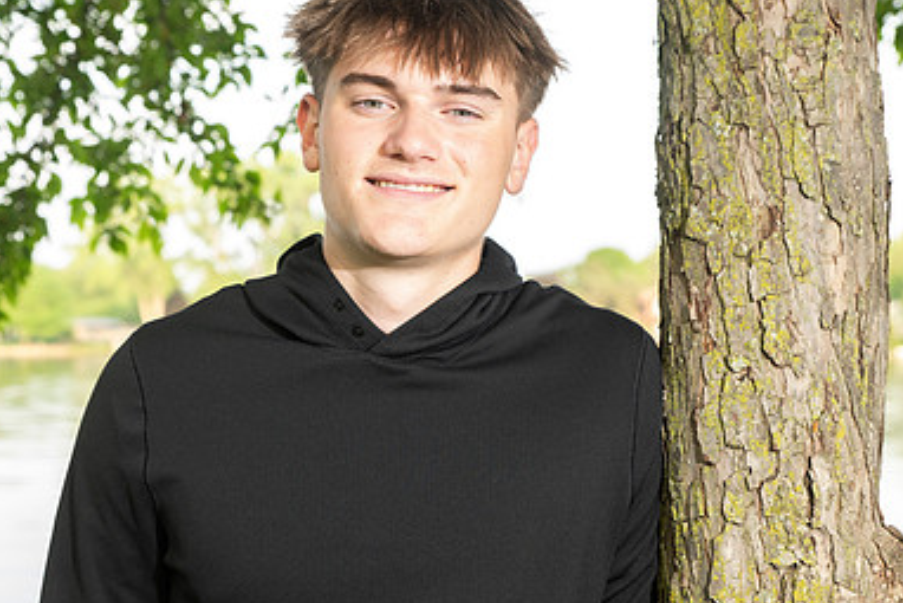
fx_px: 1907
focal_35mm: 76
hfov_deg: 26.6
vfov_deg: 18.0
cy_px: 316
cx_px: 388
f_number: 5.6
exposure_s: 1/160
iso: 500
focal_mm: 50
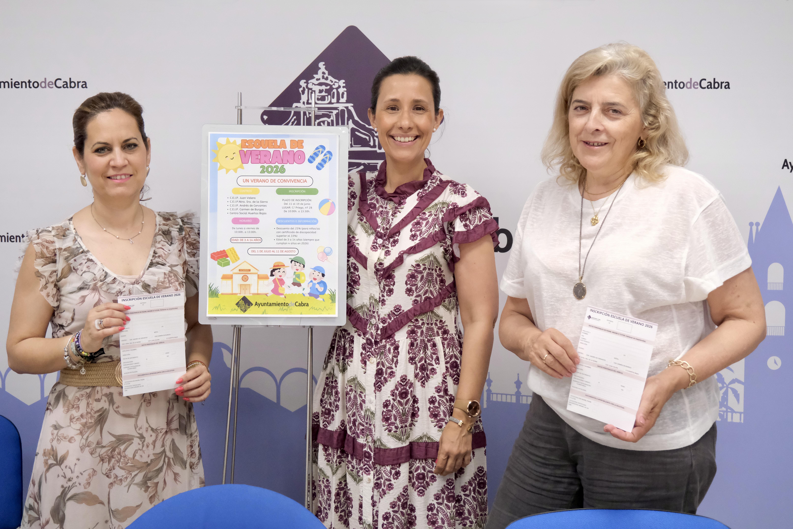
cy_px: 264
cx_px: 396
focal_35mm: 46
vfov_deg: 29.2
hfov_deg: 42.7
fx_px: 1013
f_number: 4
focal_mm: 30.8
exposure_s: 1/320
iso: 5000
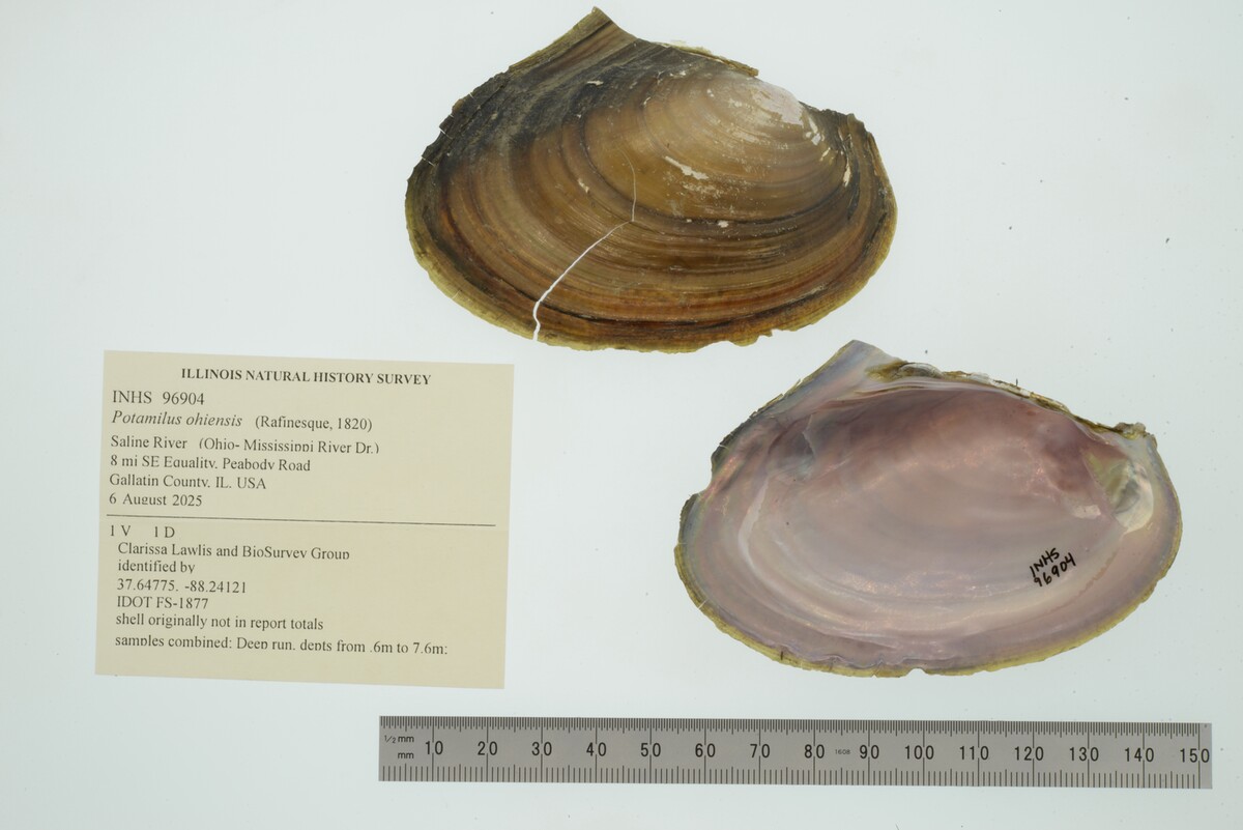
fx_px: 2072
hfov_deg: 33.4
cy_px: 415
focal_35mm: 60
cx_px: 622
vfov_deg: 22.6
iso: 100
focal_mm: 60
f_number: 32
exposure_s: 1/10
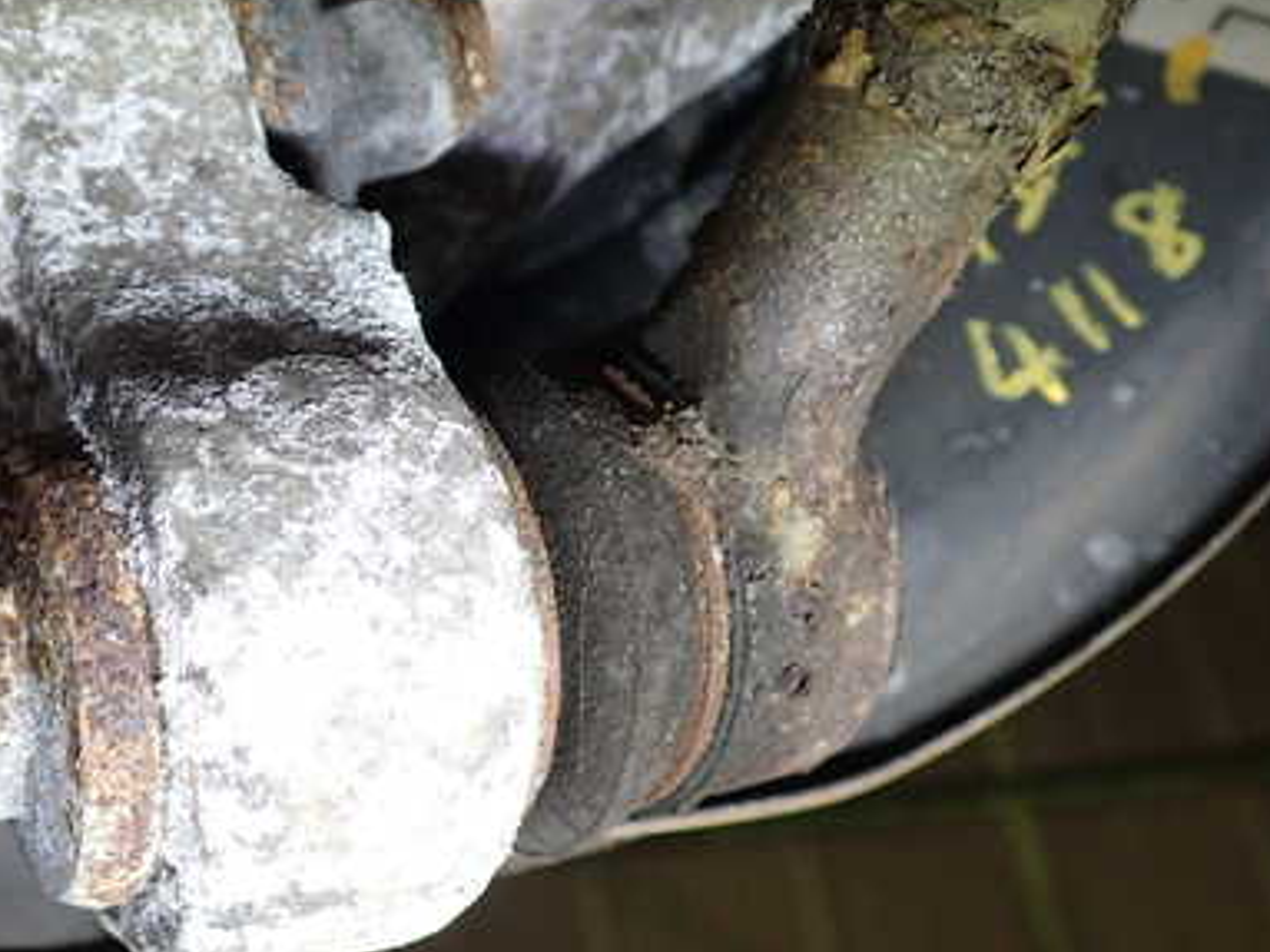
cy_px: 484
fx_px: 1724
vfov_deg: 30.9
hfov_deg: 39.5
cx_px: 345
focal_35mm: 47
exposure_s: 1/60
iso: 200
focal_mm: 5.4
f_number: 2.3
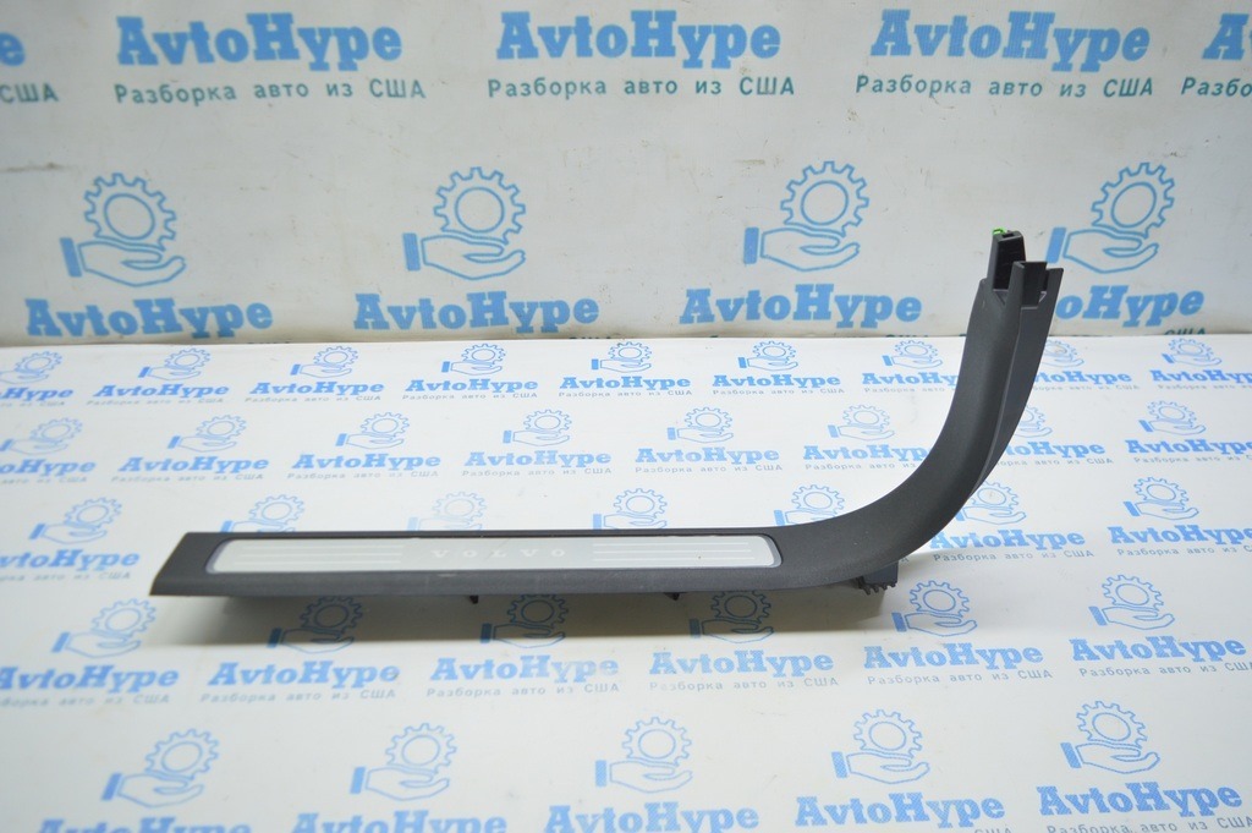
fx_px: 1042
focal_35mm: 30
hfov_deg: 62.0
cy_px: 416
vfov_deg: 43.5
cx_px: 626
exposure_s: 1/40
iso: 400
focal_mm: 20
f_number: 3.8
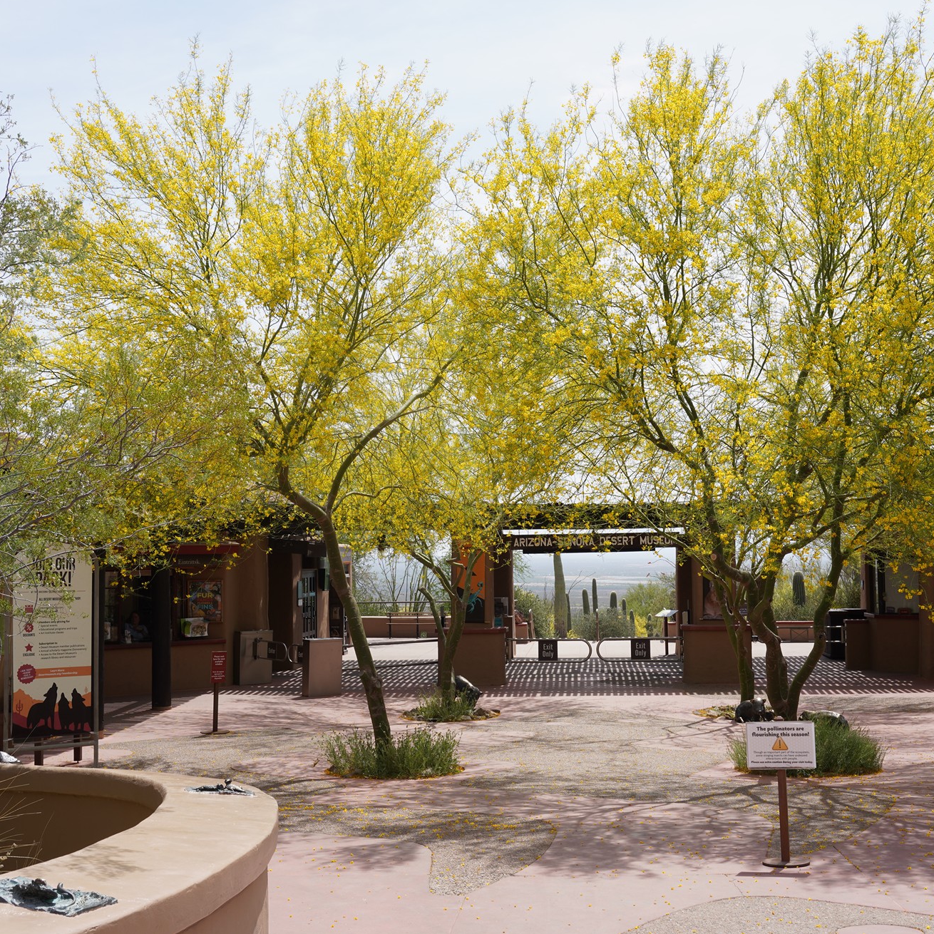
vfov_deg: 35.4
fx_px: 1465
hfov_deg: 35.3
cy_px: 461
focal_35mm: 48
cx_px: 506
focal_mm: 37
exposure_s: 1/100
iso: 100
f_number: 13
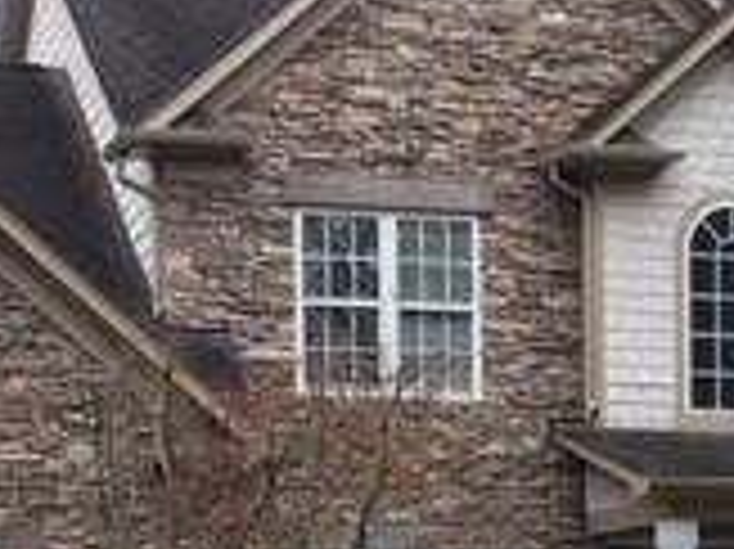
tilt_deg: -0.5
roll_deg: +0.3
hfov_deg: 17.3
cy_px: 752
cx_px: 392
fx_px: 2415
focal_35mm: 114
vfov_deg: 12.5
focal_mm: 4.15
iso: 32
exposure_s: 1/60
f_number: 2.2
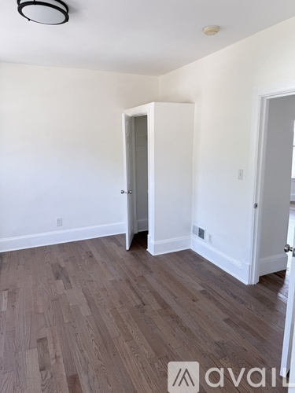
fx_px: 273
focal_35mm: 24
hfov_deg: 56.8
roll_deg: +2.4
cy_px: 196
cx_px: 148
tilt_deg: -10.7
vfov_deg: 71.6
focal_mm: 6.76
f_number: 1.78
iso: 64
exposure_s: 1/121
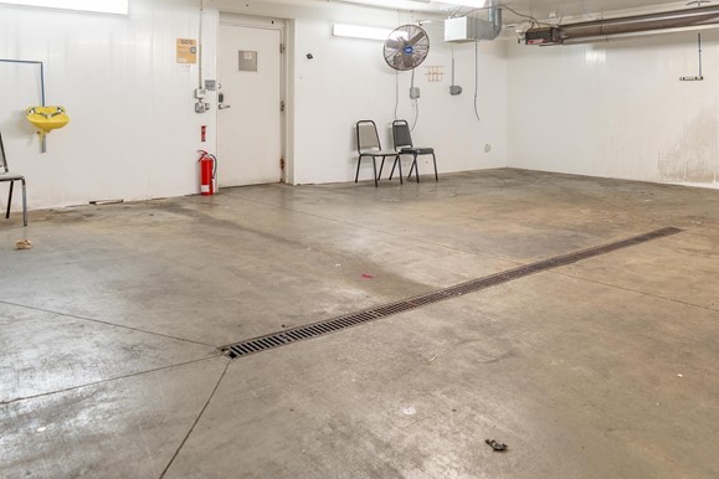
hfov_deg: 61.1
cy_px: 108
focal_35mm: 30
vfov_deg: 42.0
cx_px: 447
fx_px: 599
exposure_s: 1/50
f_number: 3.5
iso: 400
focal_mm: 16
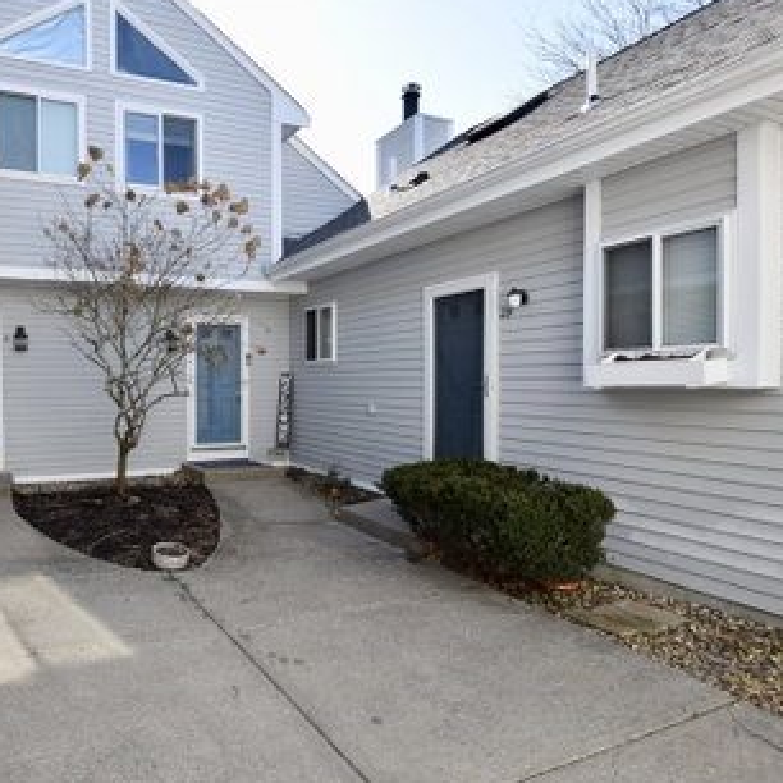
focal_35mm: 20
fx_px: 512
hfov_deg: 71.6
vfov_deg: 74.8
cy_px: 397
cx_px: 234
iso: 200
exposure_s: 1/250
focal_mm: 10
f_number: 8
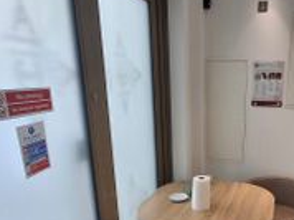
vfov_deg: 38.2
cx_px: 220
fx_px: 305
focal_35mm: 36
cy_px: 174
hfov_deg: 49.4
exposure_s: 1/120
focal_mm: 1.64
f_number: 2.2
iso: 40
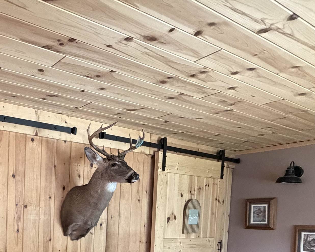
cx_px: 20
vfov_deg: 39.9
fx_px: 317
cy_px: 231
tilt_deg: -3.0
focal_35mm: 34
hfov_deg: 46.6
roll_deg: -1.0
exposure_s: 1/60
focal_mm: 2.22
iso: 640
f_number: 2.2
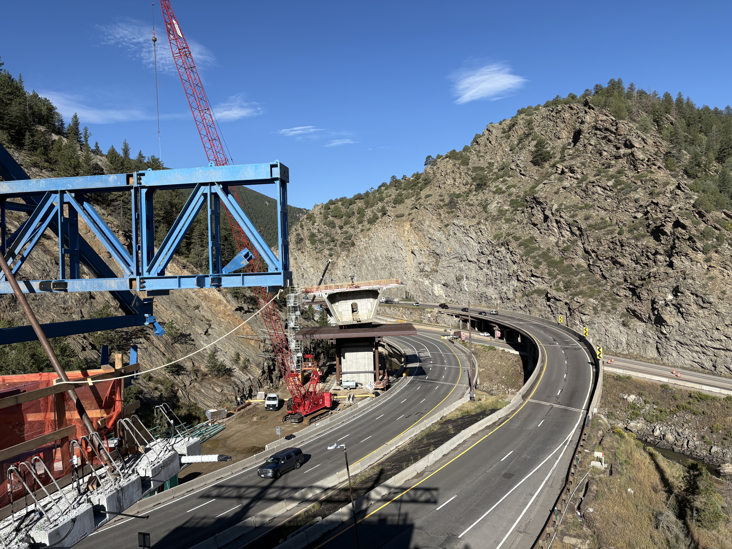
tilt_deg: -0.6
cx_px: 366
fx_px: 550
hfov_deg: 67.3
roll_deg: +1.4
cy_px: 274
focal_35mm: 26
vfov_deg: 53.1
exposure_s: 1/3448
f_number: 1.6
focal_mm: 5.96
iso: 50
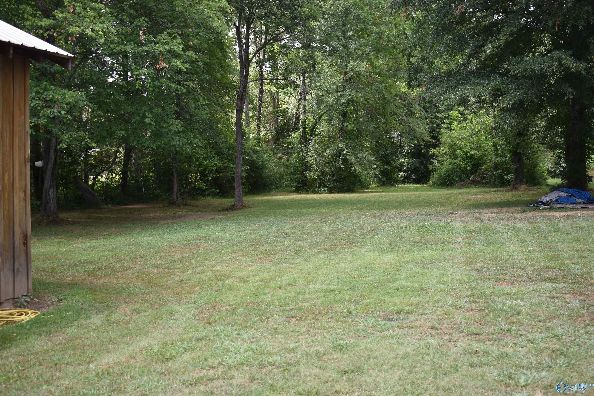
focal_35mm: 40
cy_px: 198
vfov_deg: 33.0
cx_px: 297
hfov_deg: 47.9
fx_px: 668
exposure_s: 1/200
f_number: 4
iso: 100
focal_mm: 27
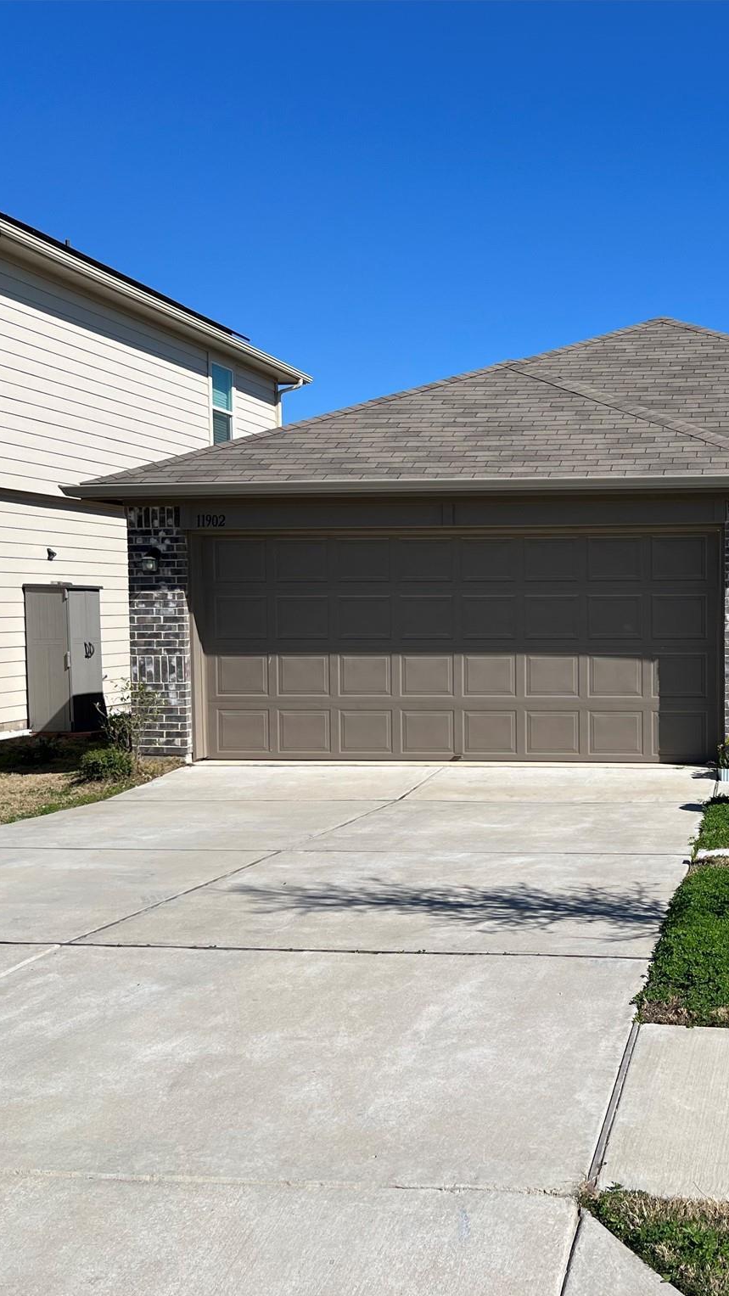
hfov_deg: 30.3
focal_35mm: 38
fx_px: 1306
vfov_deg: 52.8
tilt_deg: -1.9
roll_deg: +0.5
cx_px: 606
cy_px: 651
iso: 50
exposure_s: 1/6211
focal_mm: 5.7
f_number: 1.5
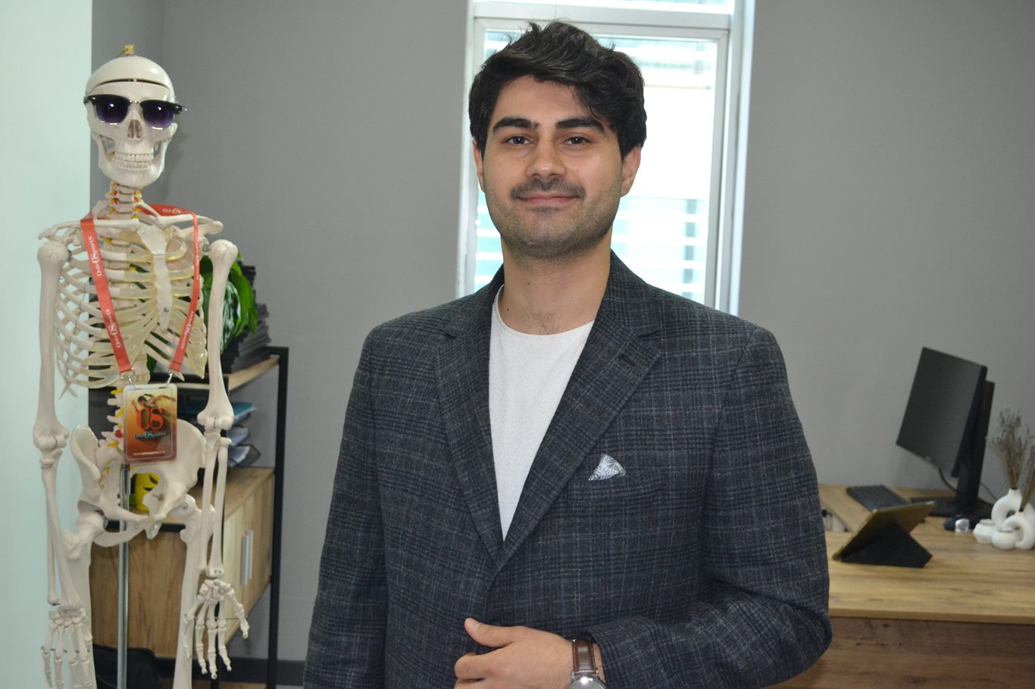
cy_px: 344
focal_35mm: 48
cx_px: 518
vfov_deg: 28.1
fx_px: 1380
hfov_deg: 41.1
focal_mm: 32
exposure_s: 1/60
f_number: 4.8
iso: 1400
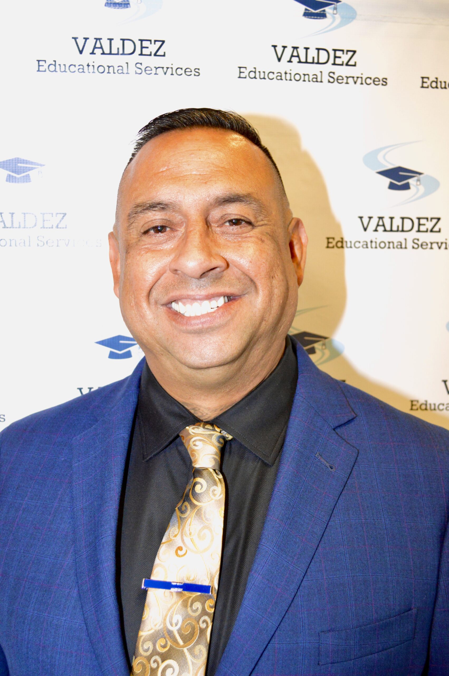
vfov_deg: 46.4
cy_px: 338
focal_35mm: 42
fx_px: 787
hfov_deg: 31.8
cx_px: 224
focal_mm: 28
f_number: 4.5
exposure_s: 1/60
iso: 2800
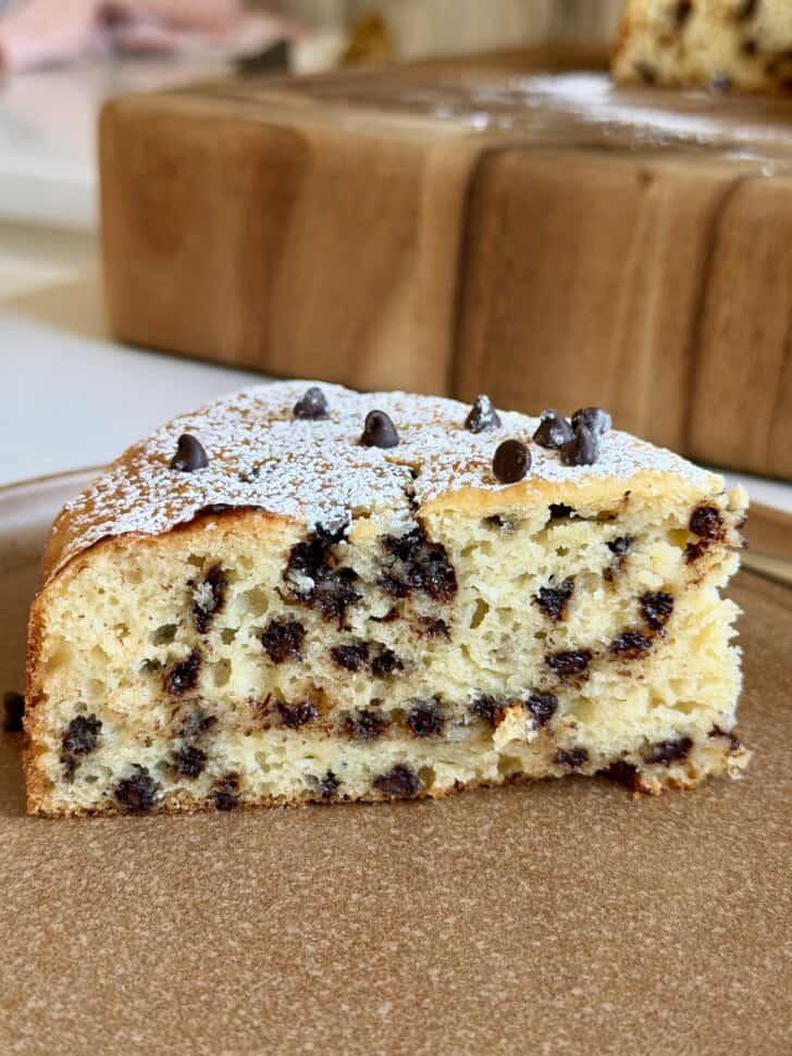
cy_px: 528
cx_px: 396
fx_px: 1465
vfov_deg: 39.7
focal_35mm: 48
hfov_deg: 30.3
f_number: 1.8
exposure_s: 1/64
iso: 100
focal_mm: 6.8
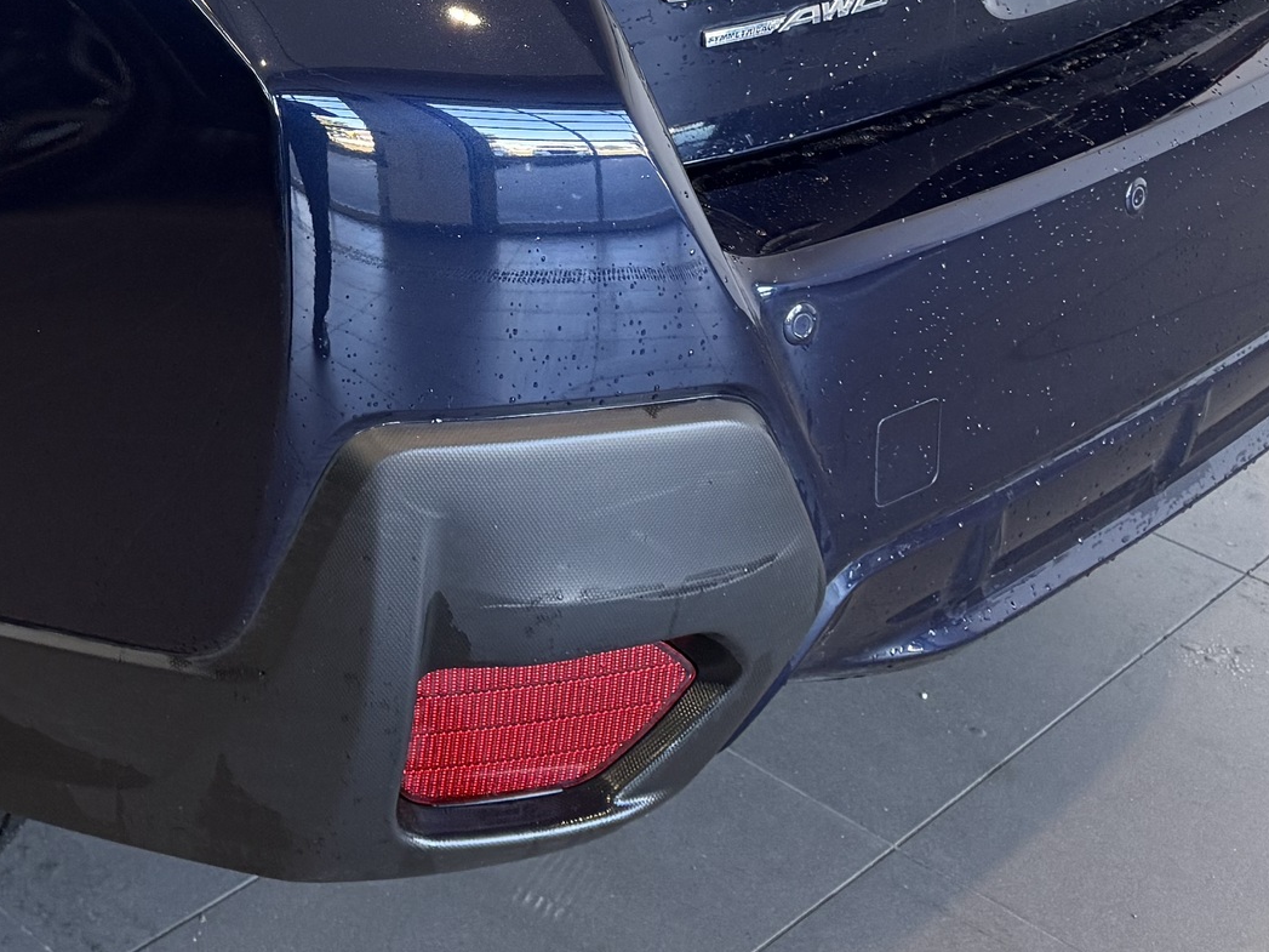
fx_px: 2419
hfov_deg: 27.9
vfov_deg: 20.7
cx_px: 53
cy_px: -199
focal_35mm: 66
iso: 200
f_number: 1.78
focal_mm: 6.76
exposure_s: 1/120
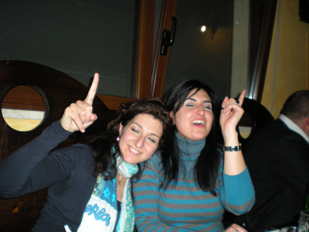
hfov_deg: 49.0
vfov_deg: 37.7
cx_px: 154
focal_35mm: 38
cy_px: 116
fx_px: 339
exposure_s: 1/60
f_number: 3.1
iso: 121
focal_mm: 6.3
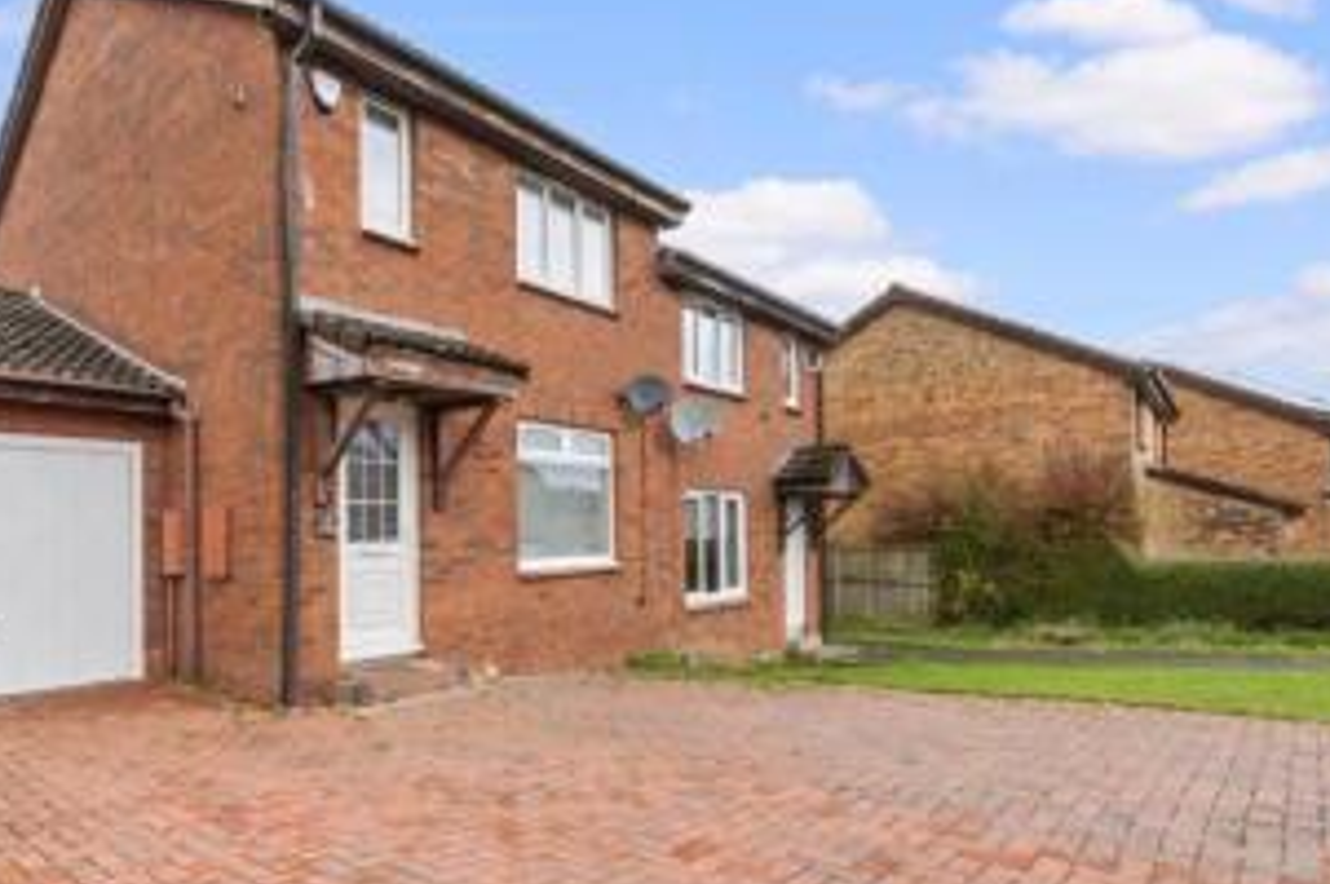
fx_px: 701
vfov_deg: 63.2
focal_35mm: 19
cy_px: 572
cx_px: 460
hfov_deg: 84.4
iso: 640
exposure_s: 1/15
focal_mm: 12
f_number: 18
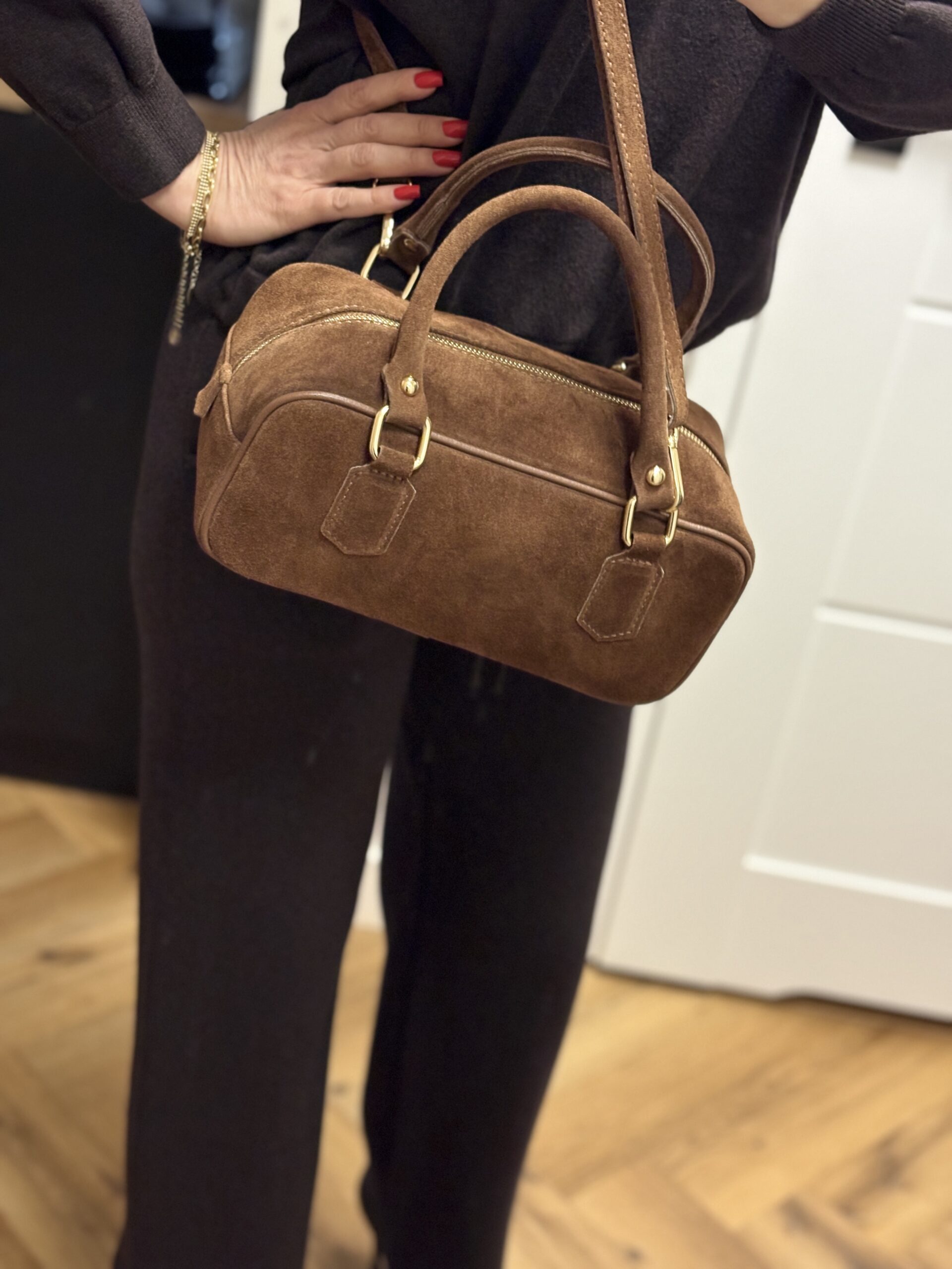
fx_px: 1907
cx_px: 476
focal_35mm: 52
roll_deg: -11.1
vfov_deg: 36.8
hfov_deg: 28.0
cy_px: 634
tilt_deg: -26.1
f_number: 1.6
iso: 250
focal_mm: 5.96
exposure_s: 1/33
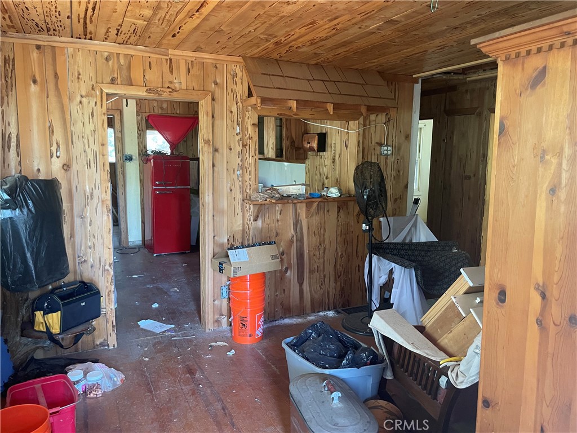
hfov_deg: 67.3
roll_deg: -0.9
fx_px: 433
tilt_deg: -7.9
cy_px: 216
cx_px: 288
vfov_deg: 53.1
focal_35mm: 26
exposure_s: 1/60
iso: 500
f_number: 1.6
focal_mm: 4.2
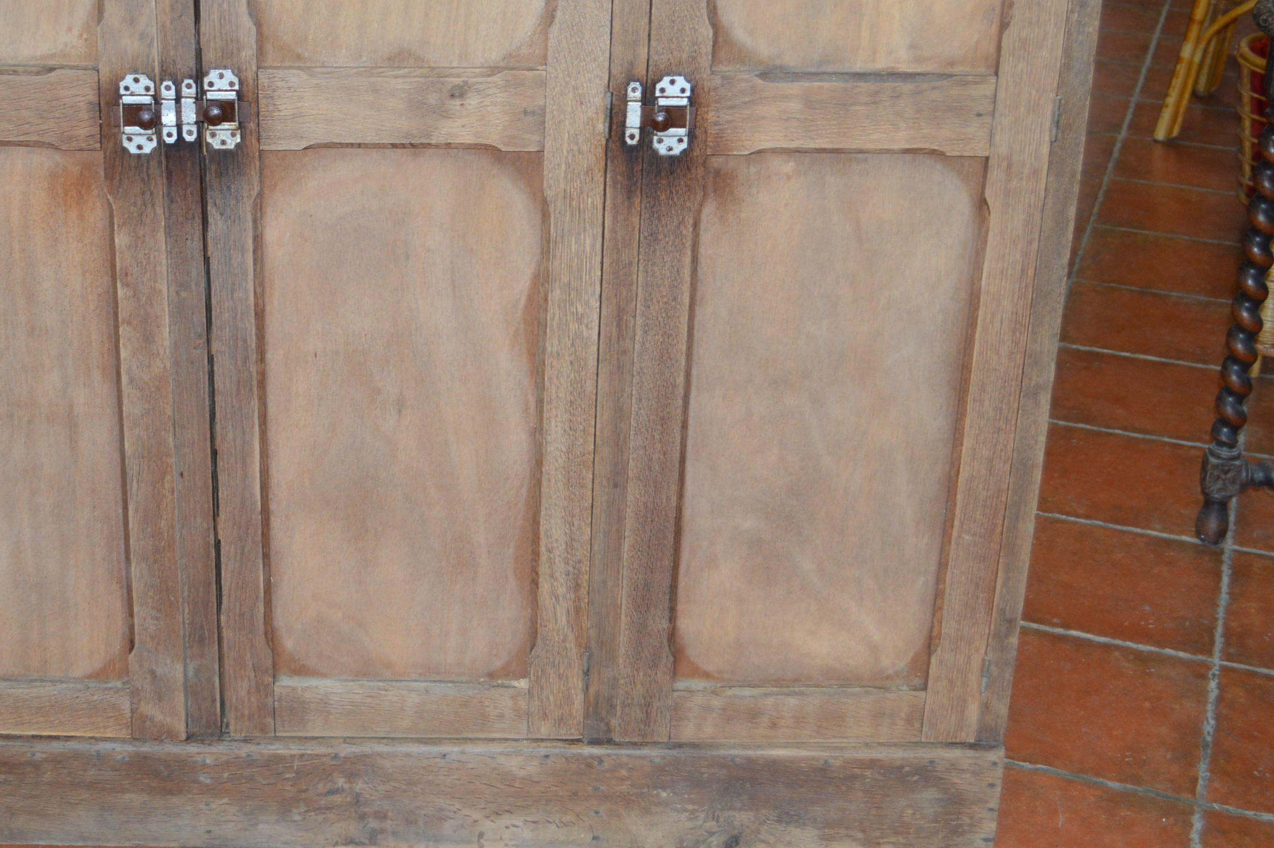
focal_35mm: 57
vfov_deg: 23.7
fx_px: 2016
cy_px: 323
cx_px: 454
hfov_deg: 34.8
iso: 720
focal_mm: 28
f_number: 4.5
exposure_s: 1/60
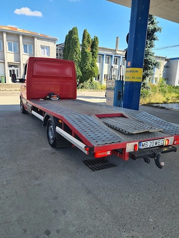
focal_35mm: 26
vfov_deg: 67.3
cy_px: 119
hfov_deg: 53.1
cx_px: 90
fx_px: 179
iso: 50
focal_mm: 5.4
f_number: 1.8
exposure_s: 1/769
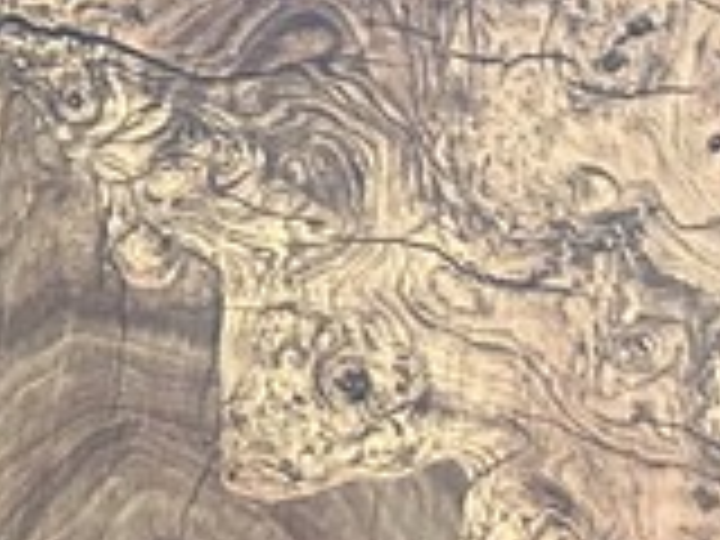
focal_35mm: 154
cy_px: 1076
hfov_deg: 11.4
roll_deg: -3.1
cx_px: -801
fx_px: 3203
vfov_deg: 9.1
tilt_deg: -32.4
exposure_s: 1/40
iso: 800
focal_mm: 6.86
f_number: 1.78
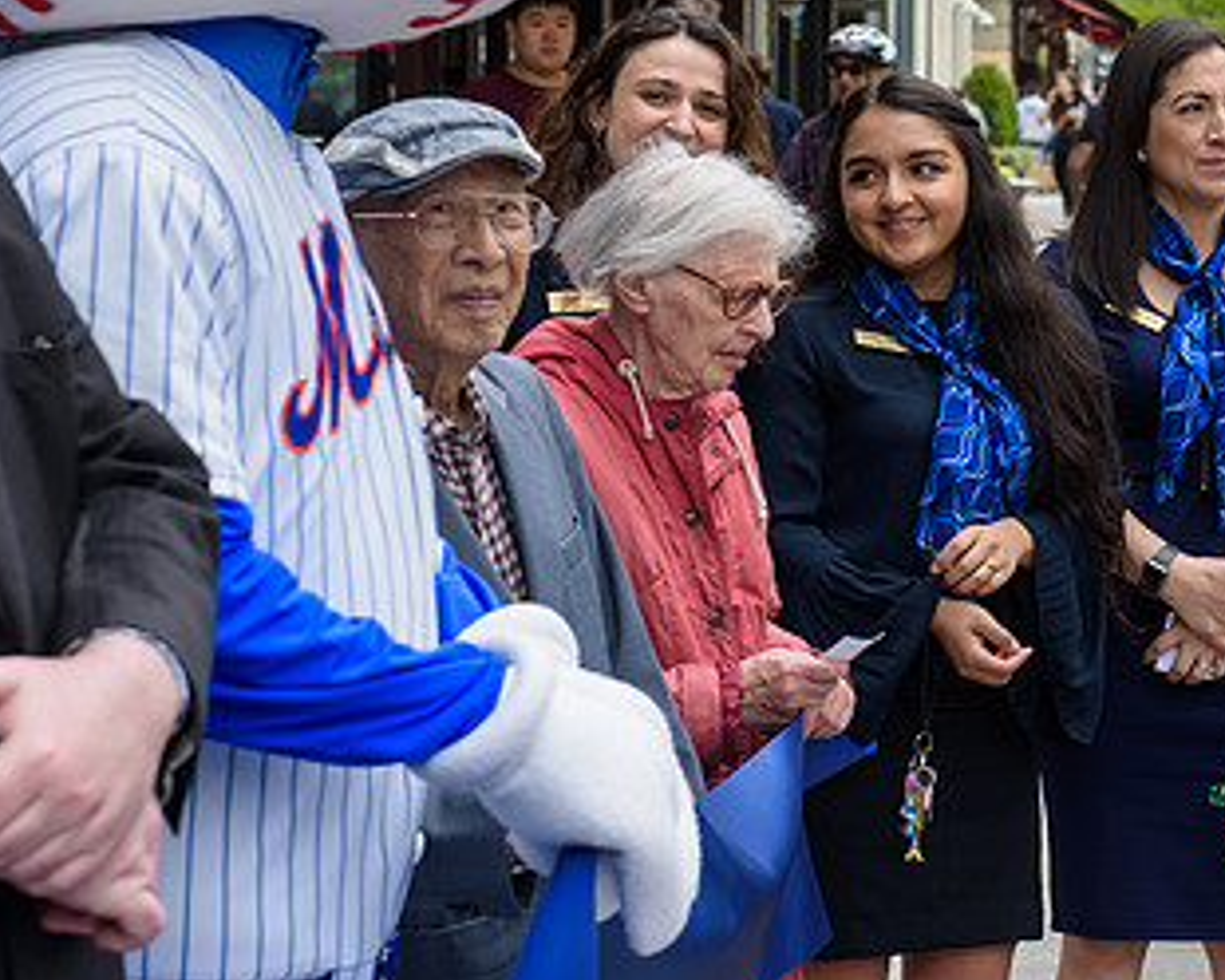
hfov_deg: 15.6
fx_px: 4459
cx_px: 940
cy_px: 247
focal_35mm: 123
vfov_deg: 12.5
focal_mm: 70
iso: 200
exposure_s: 1/250
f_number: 5
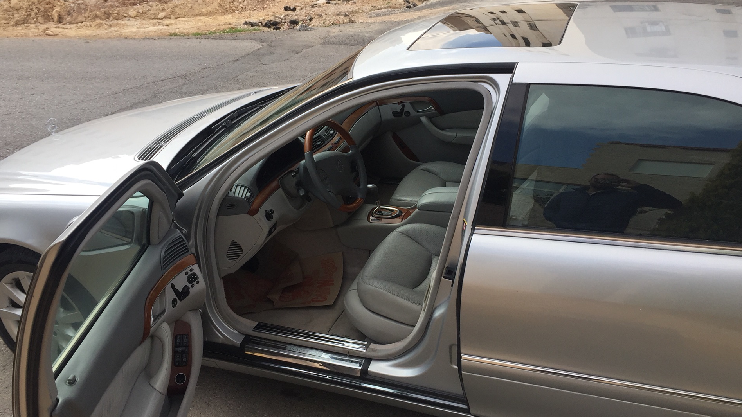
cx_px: 367
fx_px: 630
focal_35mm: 32
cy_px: 189
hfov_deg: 61.0
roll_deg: -8.0
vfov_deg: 36.6
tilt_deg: -25.8
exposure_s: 1/824
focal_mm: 4.15
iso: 32
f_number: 2.2
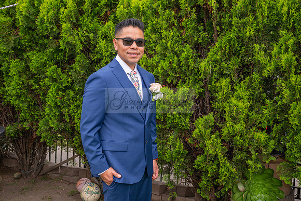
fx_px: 326
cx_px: 150
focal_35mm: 39
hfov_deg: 49.5
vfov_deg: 34.2
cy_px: 100
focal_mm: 39
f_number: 8
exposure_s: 1/160
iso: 250
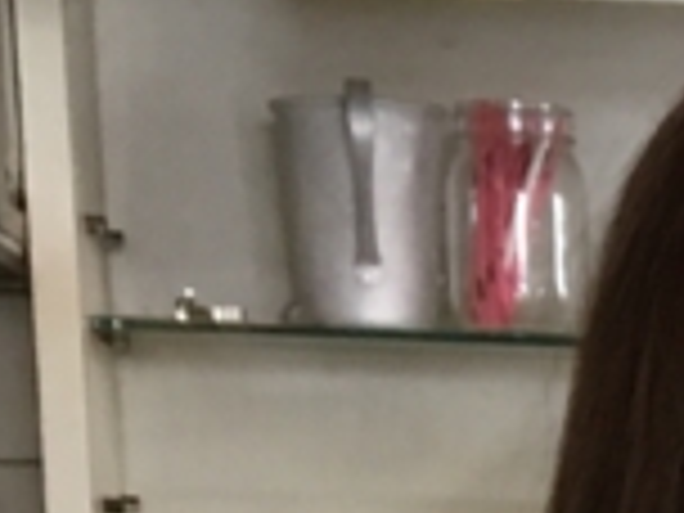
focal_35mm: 195
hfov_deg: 9.2
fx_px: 3853
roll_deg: -0.7
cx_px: 1566
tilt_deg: -11.2
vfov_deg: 7.0
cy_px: 1390
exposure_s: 1/30
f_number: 2.2
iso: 100
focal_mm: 4.15
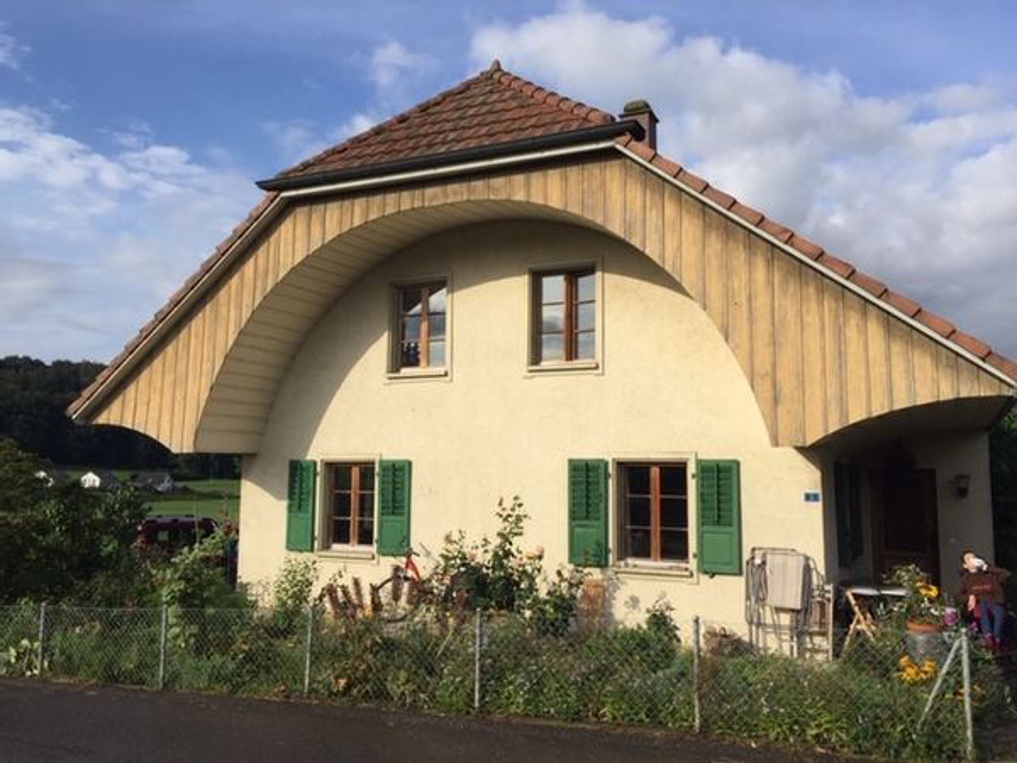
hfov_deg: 61.7
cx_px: 508
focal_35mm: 29
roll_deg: -1.2
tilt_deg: +5.7
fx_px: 852
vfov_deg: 48.2
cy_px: 382
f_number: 2.2
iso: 32
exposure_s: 1/2198
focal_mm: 4.15
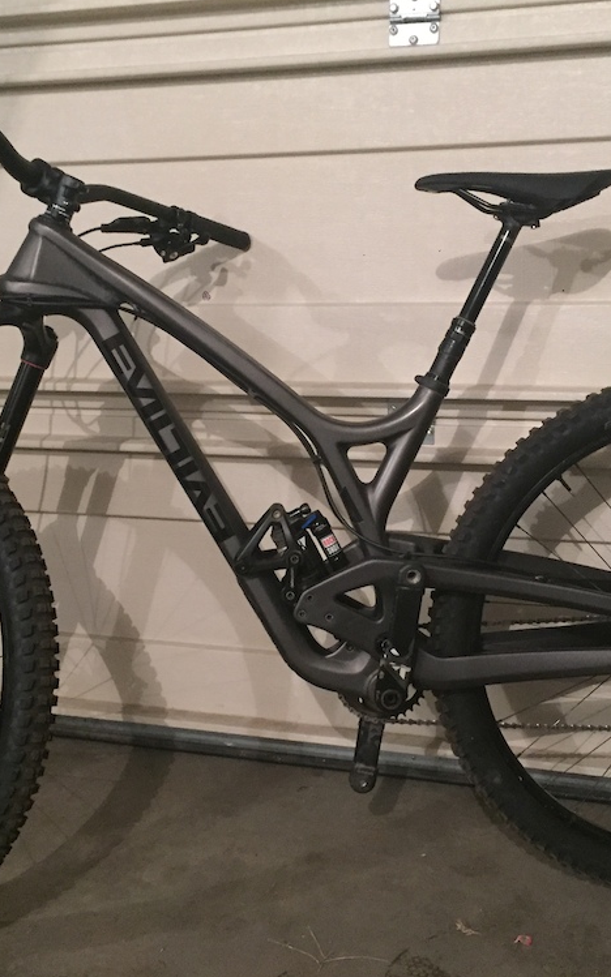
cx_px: 309
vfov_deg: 47.2
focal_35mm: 42
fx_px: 1119
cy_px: 494
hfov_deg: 30.5
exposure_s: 1/15
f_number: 2.2
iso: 500
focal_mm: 4.15
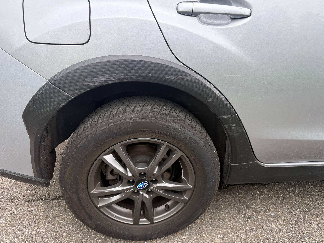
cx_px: 162
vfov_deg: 56.8
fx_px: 225
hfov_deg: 71.6
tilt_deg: -26.0
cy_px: 122
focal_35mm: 24
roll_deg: -0.5
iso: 100
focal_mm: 6.76
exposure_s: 1/813
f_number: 1.78
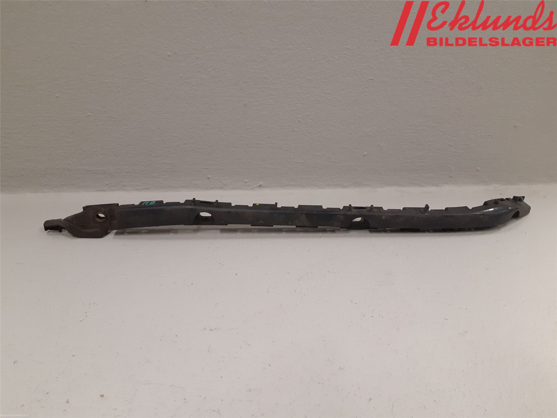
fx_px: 418
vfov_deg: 53.1
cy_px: 209
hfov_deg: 67.3
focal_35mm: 26
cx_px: 278
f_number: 1.7
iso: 125
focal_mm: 3.93
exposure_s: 1/50
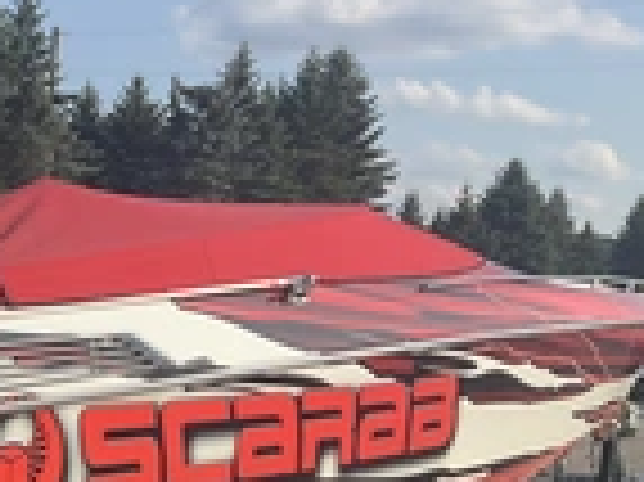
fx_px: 1506
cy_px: 500
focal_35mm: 81
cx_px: -126
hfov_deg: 22.3
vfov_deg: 17.7
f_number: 1.8
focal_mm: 3
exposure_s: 1/1626
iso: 25
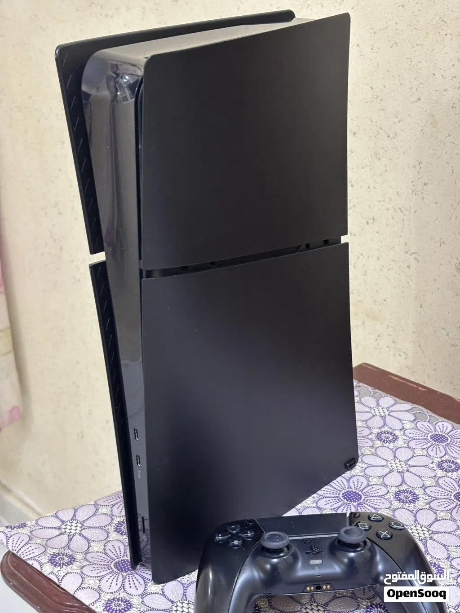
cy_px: 306
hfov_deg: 28.0
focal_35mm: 52
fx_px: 921
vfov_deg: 36.8
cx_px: 230
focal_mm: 5.96
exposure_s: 1/25
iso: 250
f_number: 1.6
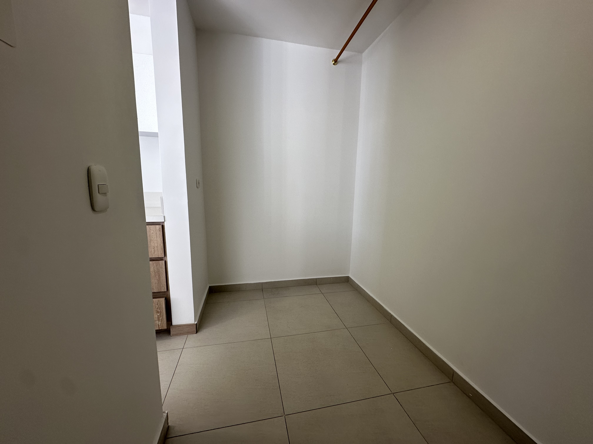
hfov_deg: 102.1
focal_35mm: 14
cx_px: 296
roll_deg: -1.3
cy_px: 222
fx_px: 240
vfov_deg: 85.7
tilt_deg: -9.2
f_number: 2.2
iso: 80
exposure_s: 1/99
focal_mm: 2.22
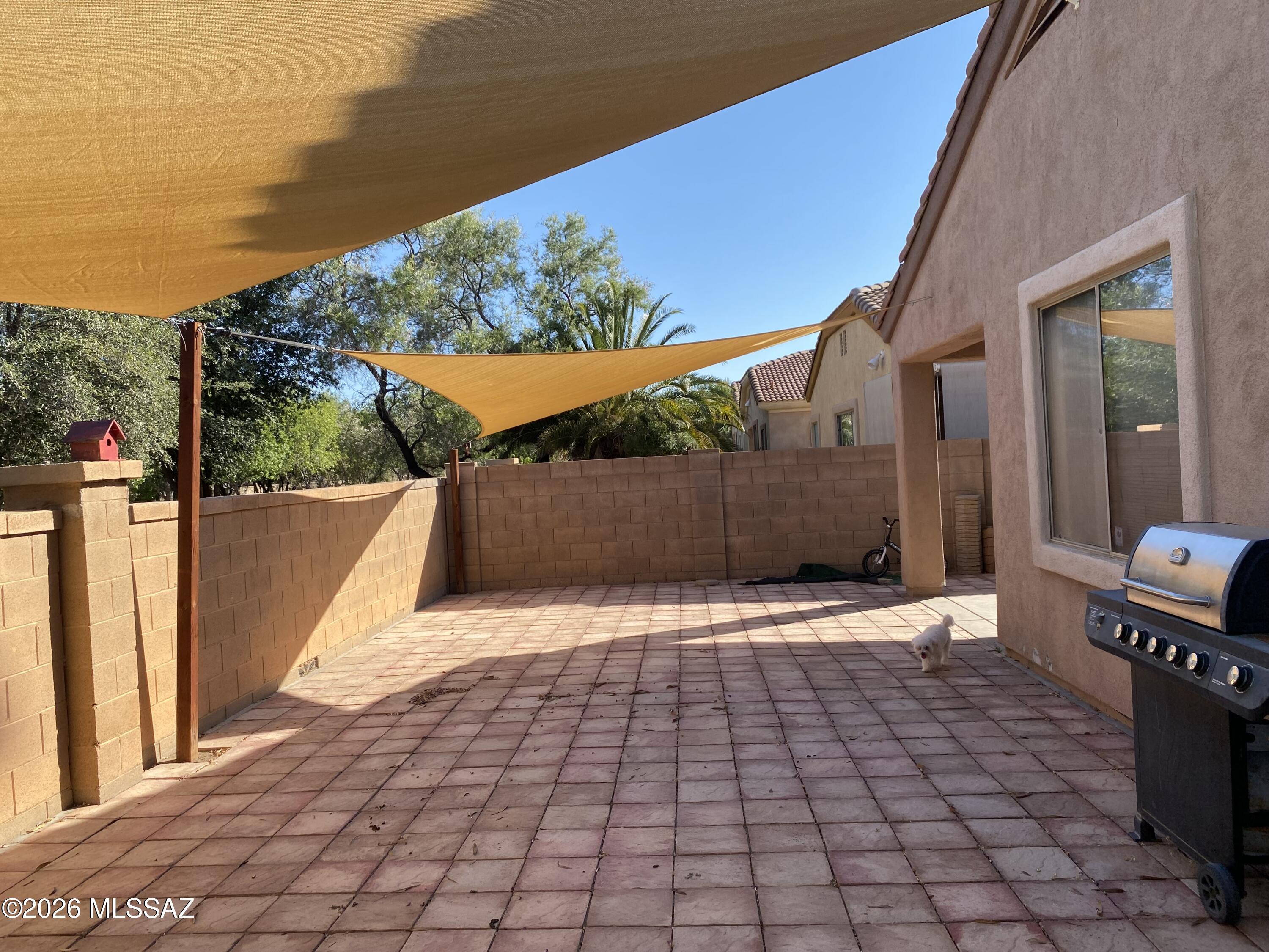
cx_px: 634
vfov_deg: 53.1
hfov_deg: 67.3
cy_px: 476
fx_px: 953
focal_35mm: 26
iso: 32
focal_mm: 4.25
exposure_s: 1/1484
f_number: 1.8
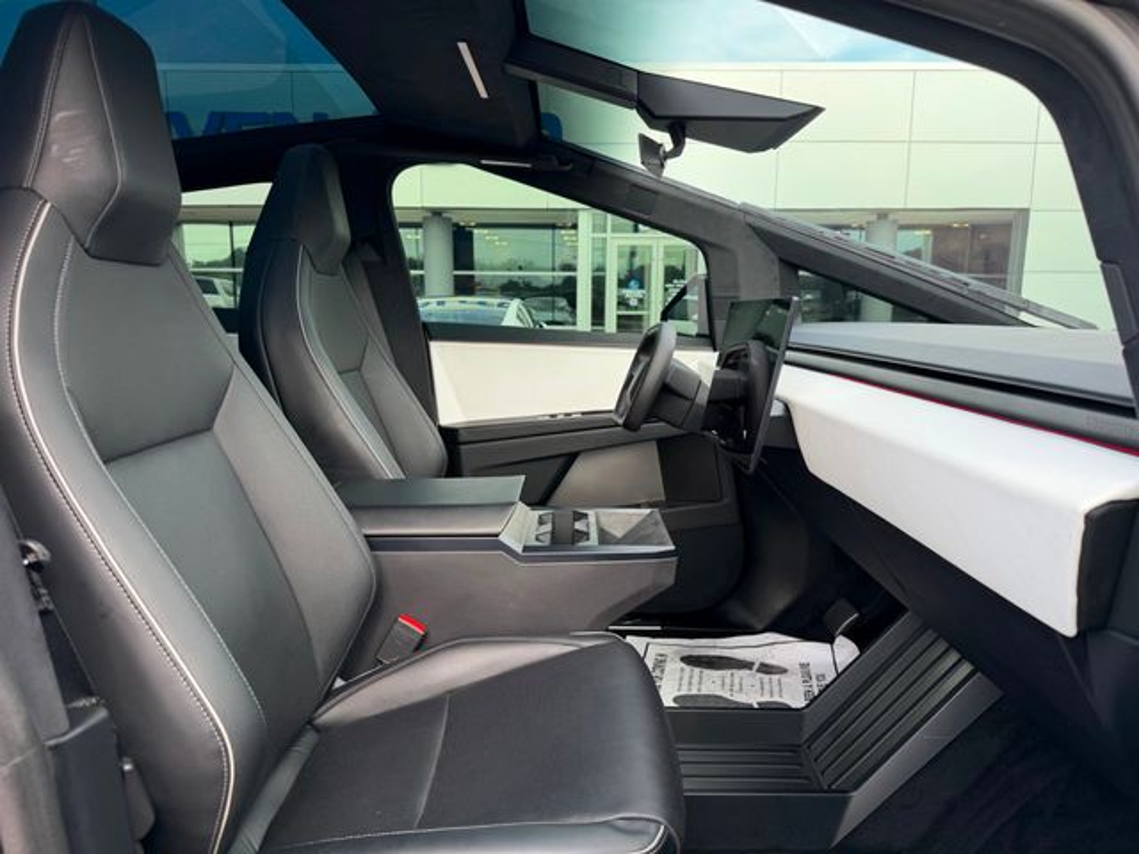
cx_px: 570
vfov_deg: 56.8
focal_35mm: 24
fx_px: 790
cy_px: 427
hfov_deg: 71.6
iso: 100
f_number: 1.78
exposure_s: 1/702
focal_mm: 6.76
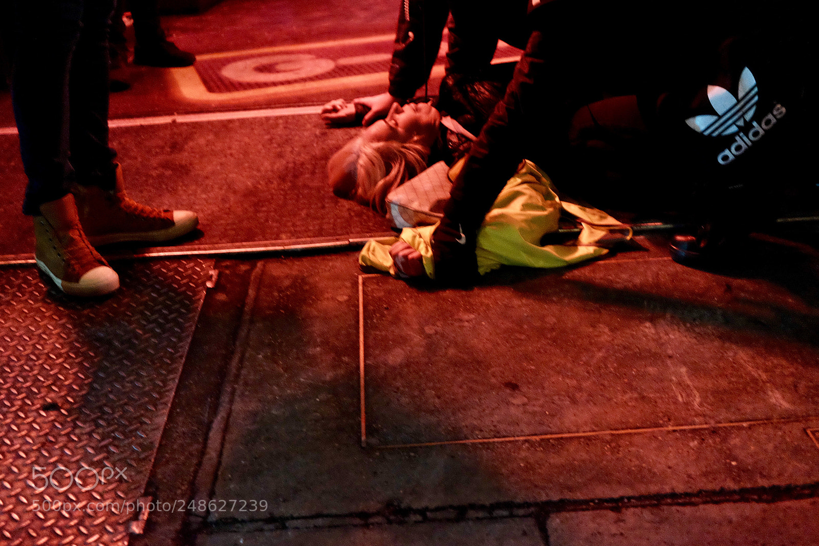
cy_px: 273
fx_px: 932
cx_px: 410
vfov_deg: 32.6
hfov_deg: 47.4
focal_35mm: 41
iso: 5000
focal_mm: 27
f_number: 2.8
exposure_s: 1/60
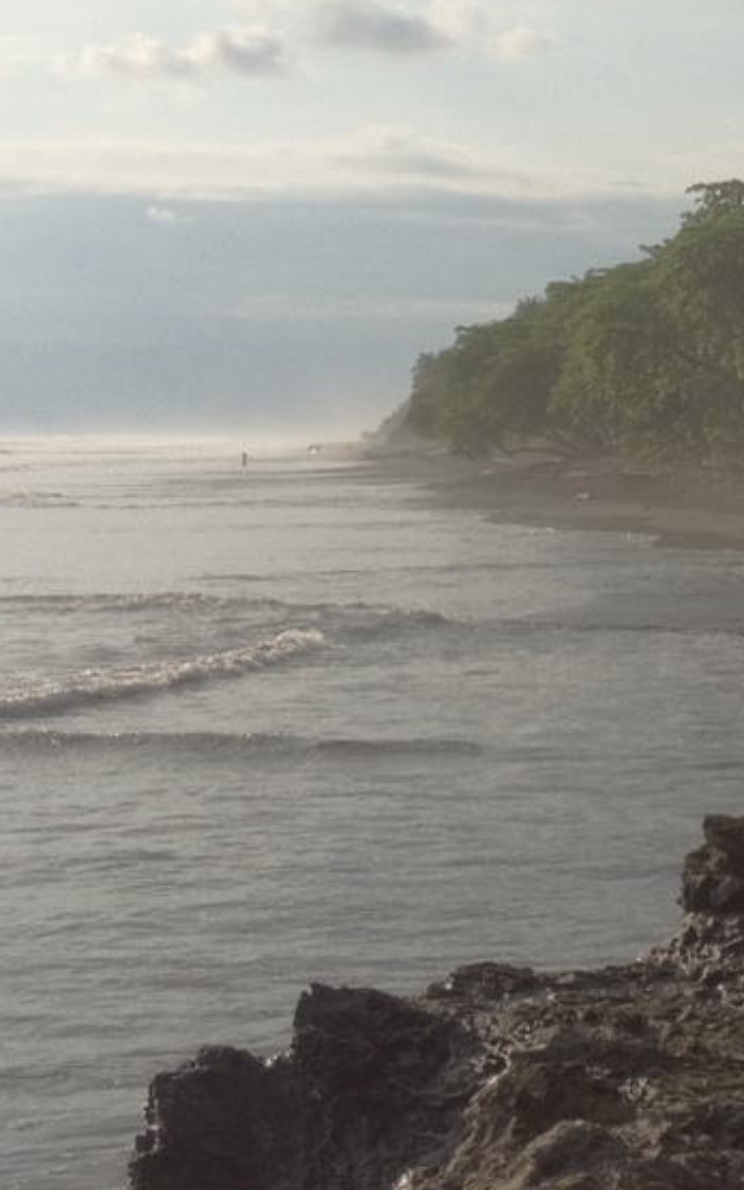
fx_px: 3470
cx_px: 1096
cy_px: 339
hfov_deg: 11.7
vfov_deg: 19.4
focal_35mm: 107
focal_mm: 4.28
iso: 50
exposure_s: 1/1042
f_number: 2.4
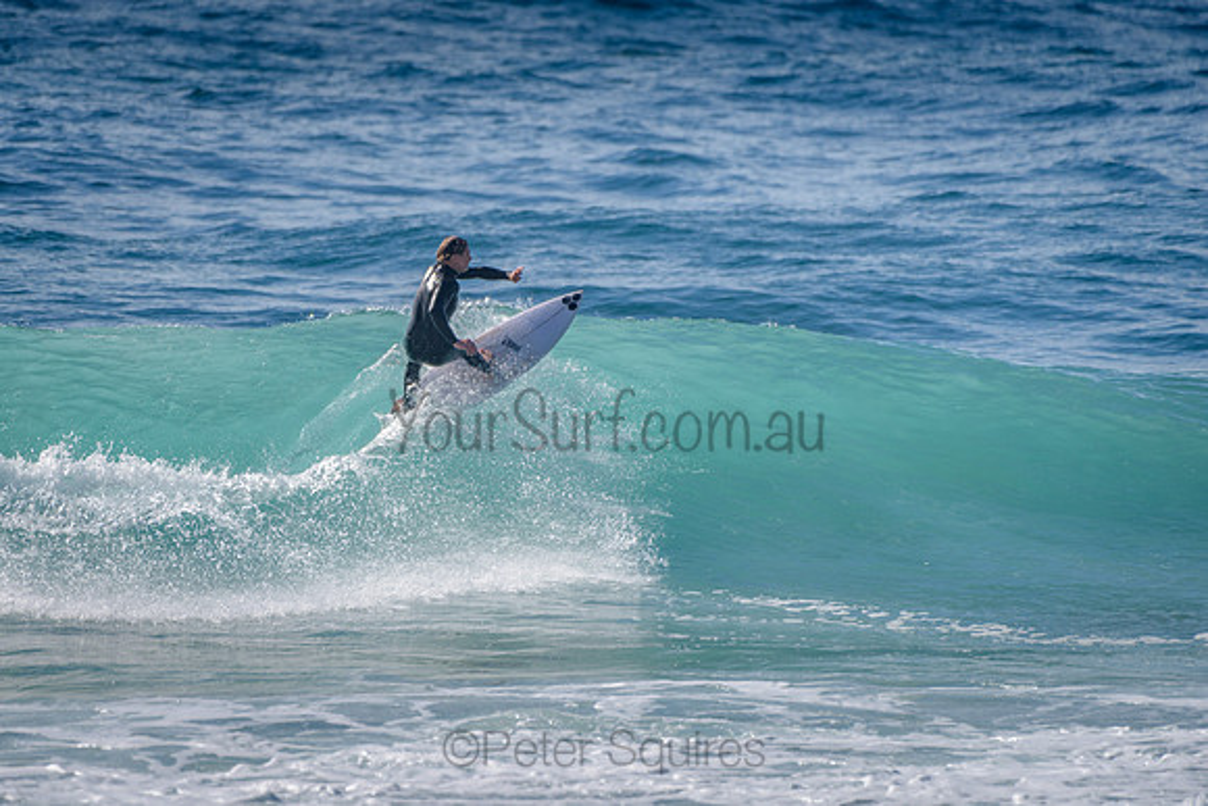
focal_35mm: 613
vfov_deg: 2.2
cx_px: 467
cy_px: 374
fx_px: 20579
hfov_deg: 3.4
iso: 110
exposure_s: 1/2000
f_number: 5.6
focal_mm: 500
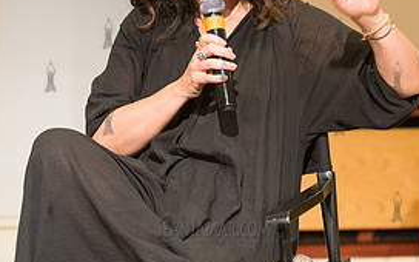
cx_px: 223
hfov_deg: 15.5
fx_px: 1542
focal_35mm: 135
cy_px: 77
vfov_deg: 9.7
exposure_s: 1/160
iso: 2500
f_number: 4
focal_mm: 80
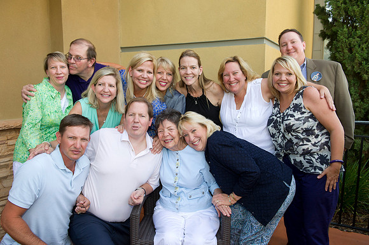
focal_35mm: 32
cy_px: 122
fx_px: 328
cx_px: 184
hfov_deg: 58.7
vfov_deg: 41.1
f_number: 5.6
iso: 640
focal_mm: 32
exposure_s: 1/250
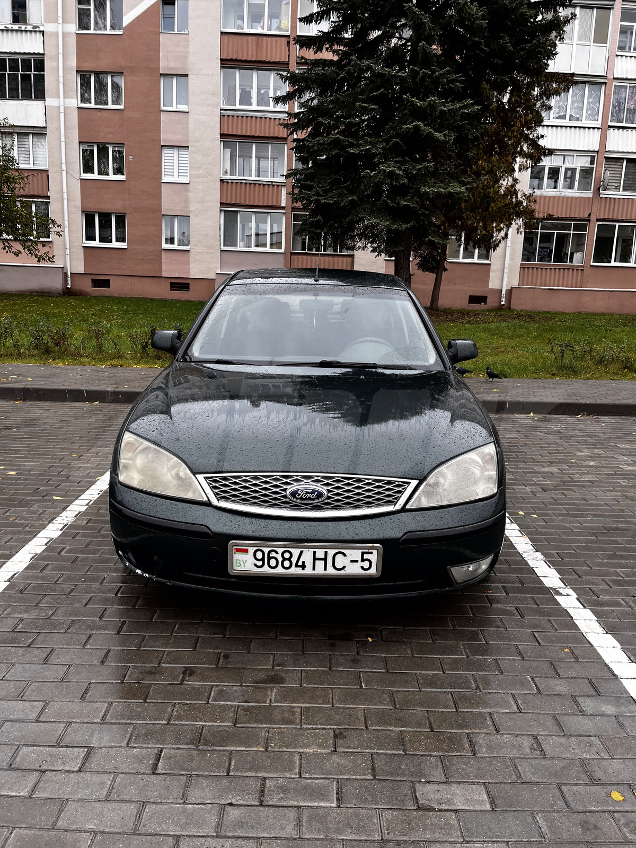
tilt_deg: -11.6
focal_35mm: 26
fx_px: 637
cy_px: 424
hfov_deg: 53.1
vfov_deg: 67.3
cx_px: 318
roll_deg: -1.7
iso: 50
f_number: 1.6
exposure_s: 1/457
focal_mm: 5.1
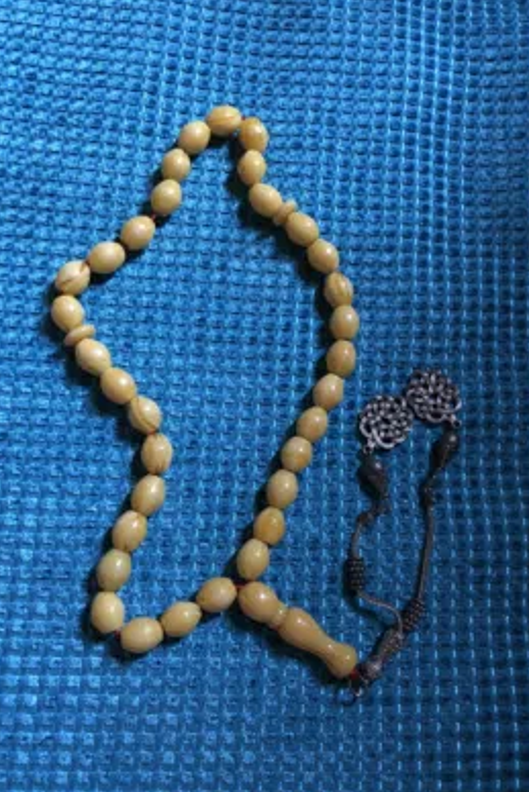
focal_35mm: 30
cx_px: 257
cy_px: 386
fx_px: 661
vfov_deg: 61.9
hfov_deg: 43.6
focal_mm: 4
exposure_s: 1/4
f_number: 1.8
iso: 80
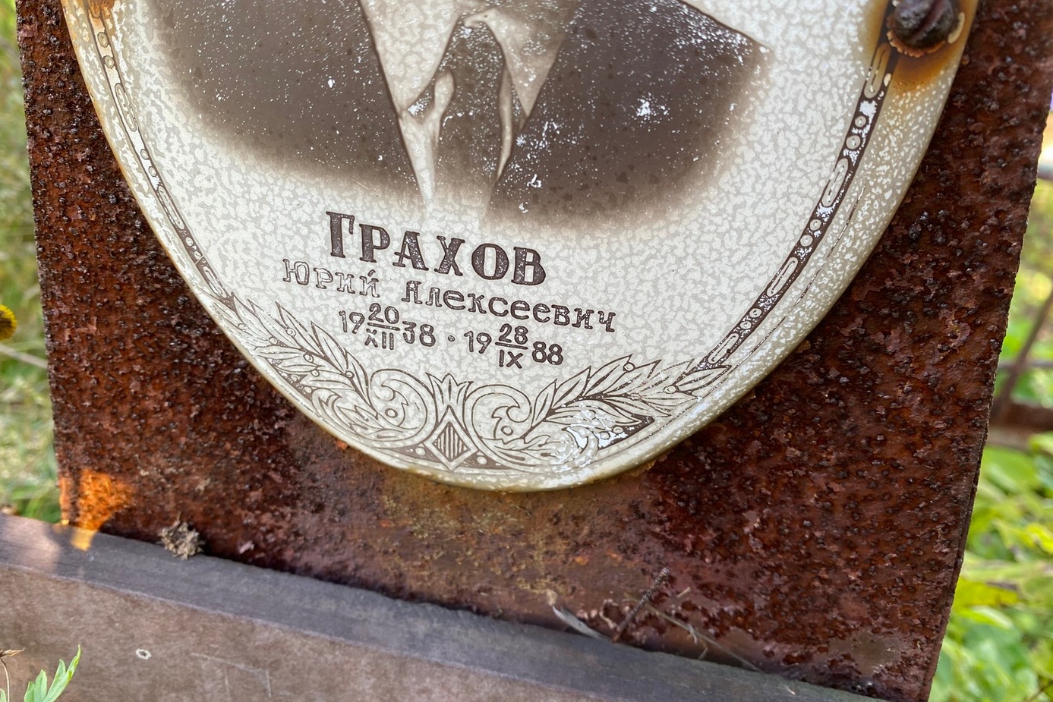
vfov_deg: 47.9
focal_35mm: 27
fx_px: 790
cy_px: 328
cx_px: 526
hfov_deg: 67.4
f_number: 1.8
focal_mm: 4.25
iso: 32
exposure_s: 1/121
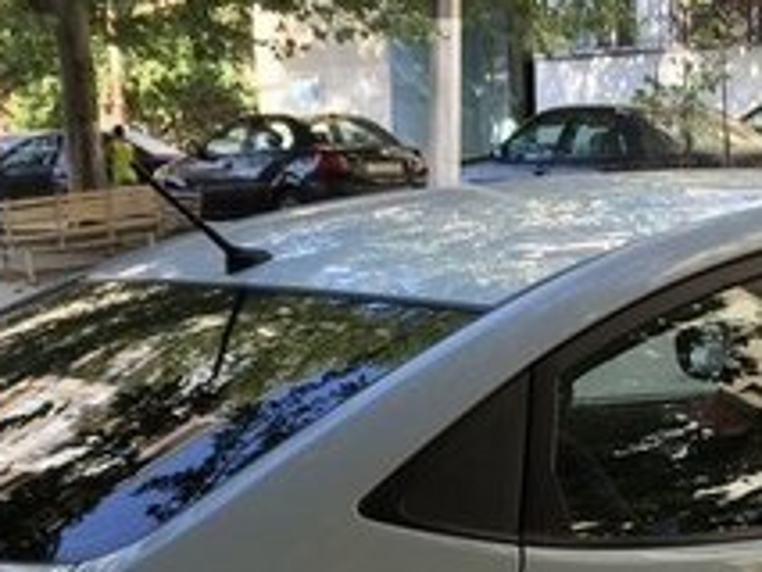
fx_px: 1982
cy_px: 738
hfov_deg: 21.6
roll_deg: +0.8
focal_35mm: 90
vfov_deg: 15.6
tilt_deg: -15.1
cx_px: 555
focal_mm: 4.15
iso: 32
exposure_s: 1/269
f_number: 2.2
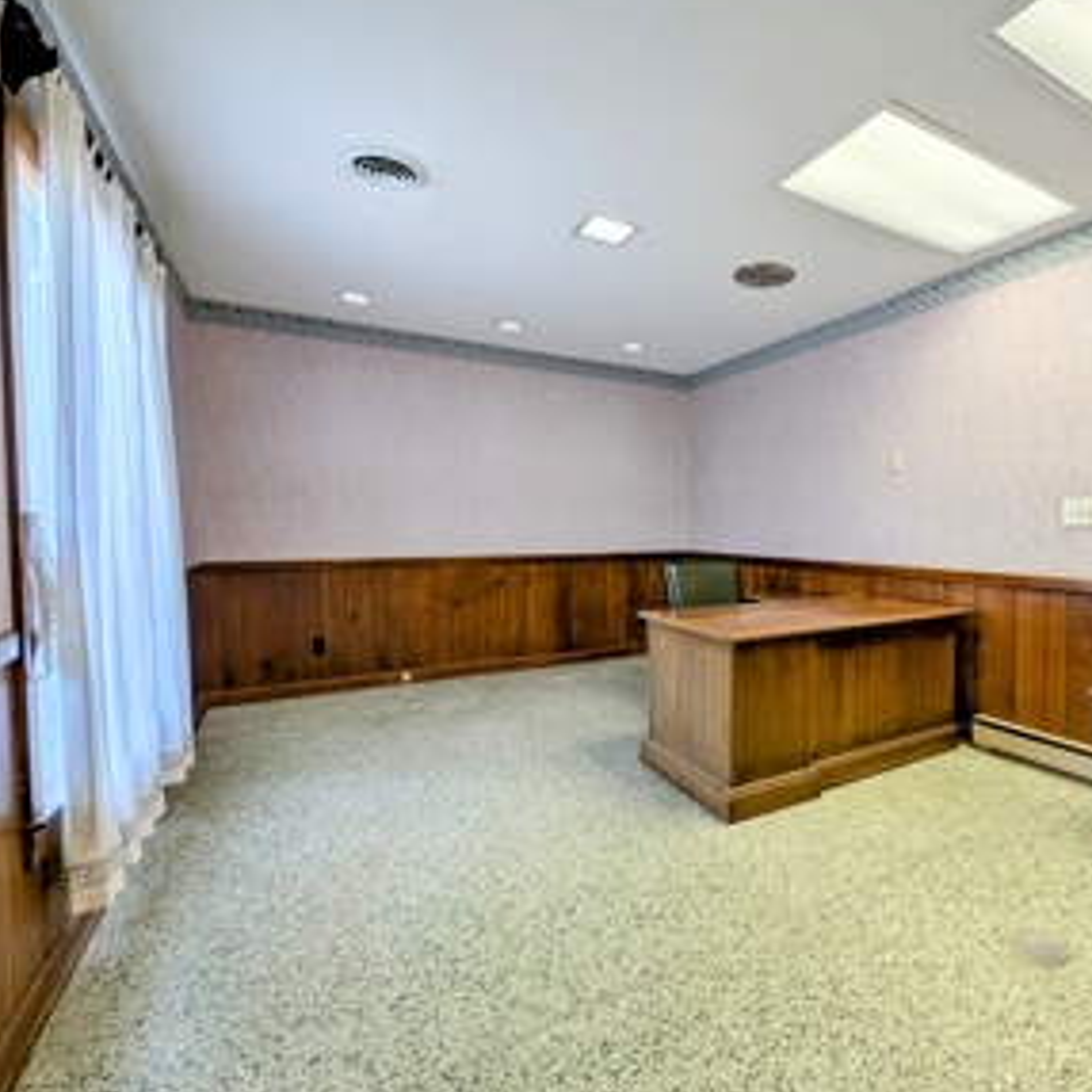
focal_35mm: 16
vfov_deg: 87.4
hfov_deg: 84.5
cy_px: 550
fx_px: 571
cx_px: 725
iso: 48
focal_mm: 1.95
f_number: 2.2
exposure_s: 1/240
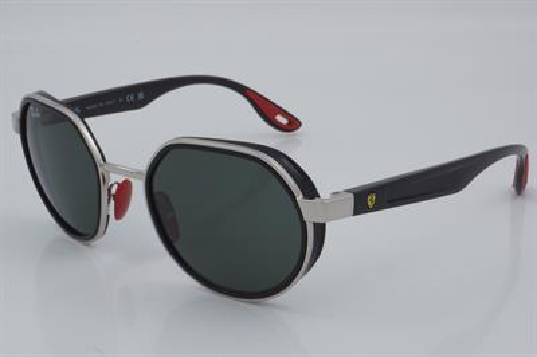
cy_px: 178
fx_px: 1118
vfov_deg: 18.2
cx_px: 268
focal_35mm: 75
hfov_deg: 27.0
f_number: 32
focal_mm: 50
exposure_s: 1/4
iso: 100
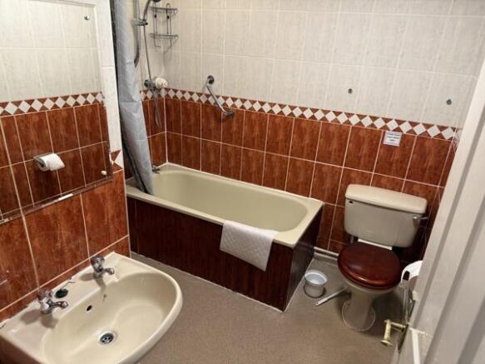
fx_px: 336
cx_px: 242
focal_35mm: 24
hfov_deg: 71.6
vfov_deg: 56.8
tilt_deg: -22.1
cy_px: 182
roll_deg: -3.5
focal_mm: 6.76
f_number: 1.78
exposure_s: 1/50
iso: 160
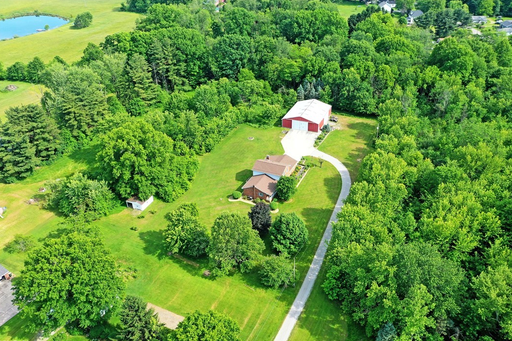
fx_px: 412
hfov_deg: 63.7
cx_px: 260
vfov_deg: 44.9
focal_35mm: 29
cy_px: 176
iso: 100
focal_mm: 10.26
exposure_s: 1/240
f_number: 5
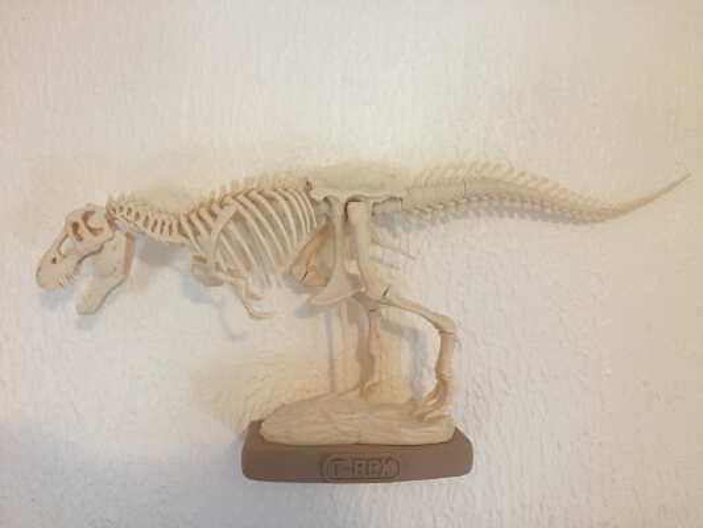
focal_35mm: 29
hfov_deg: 61.6
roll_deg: -1.1
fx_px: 589
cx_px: 352
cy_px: 264
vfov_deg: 48.2
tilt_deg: -0.7
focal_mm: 4.15
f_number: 2.2
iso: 200
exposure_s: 1/30
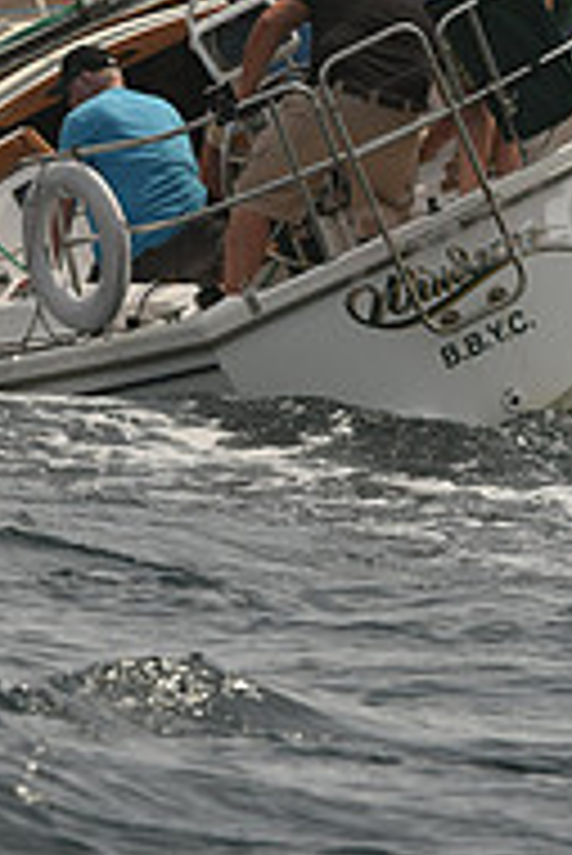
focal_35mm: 794
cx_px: 106
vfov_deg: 2.6
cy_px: -441
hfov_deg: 1.7
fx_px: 18888
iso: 250
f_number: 7.1
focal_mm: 260
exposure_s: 1/1000
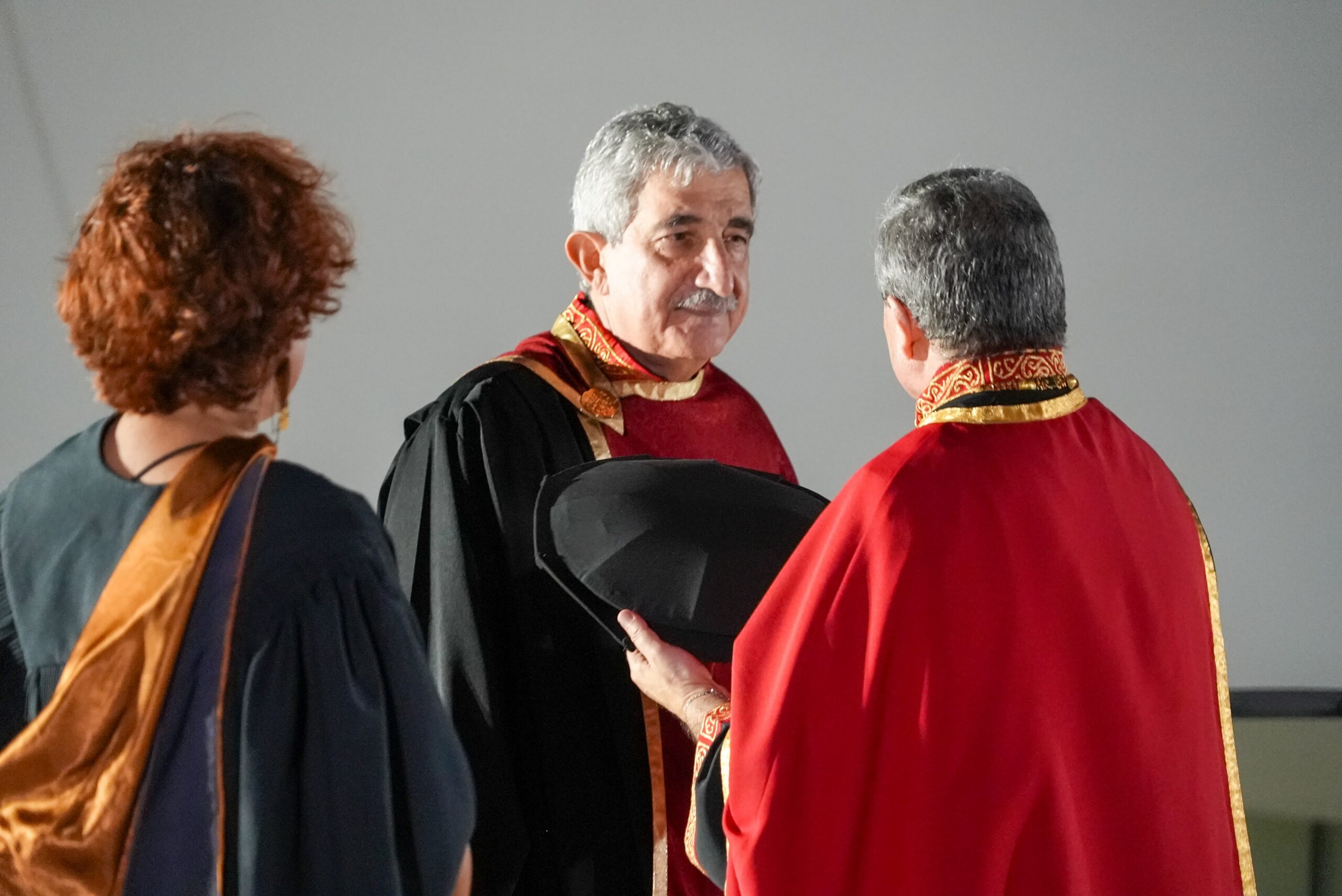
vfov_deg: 6.8
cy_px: 448
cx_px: 671
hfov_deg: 10.2
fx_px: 7497
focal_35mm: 201
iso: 12800
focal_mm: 201
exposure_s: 1/100
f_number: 6.3
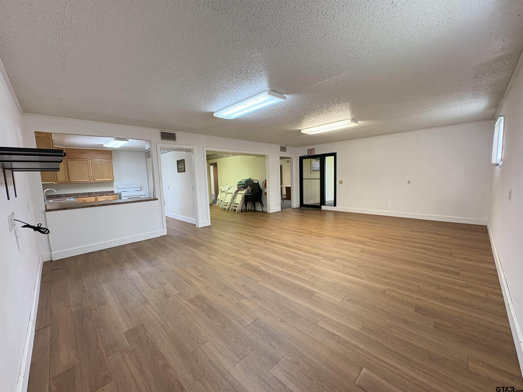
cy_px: 196
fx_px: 212
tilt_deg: -4.6
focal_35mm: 14
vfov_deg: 85.7
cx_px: 262
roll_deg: +2.3
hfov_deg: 102.1
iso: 160
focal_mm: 2.22
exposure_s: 1/60
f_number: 2.2
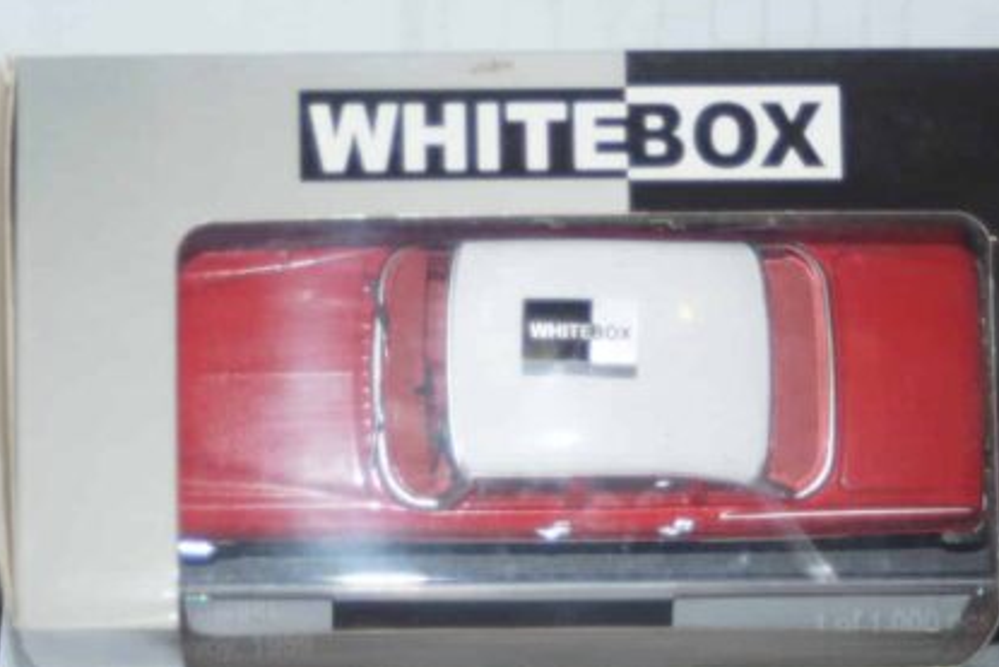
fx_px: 3609
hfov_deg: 15.8
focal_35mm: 130
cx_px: 506
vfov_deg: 10.5
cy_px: 453
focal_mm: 60
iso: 320
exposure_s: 1/80
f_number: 5.6
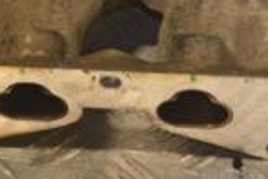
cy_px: -177
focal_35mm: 276
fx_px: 2055
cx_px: 244
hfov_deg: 7.4
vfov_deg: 4.9
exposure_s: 1/80
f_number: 5.3
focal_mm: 45
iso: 400
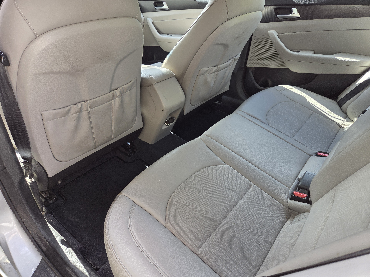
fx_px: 246
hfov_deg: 73.9
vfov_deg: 58.9
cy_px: 138
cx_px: 185
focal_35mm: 23
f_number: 1.8
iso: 80
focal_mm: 5.4
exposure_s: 1/180
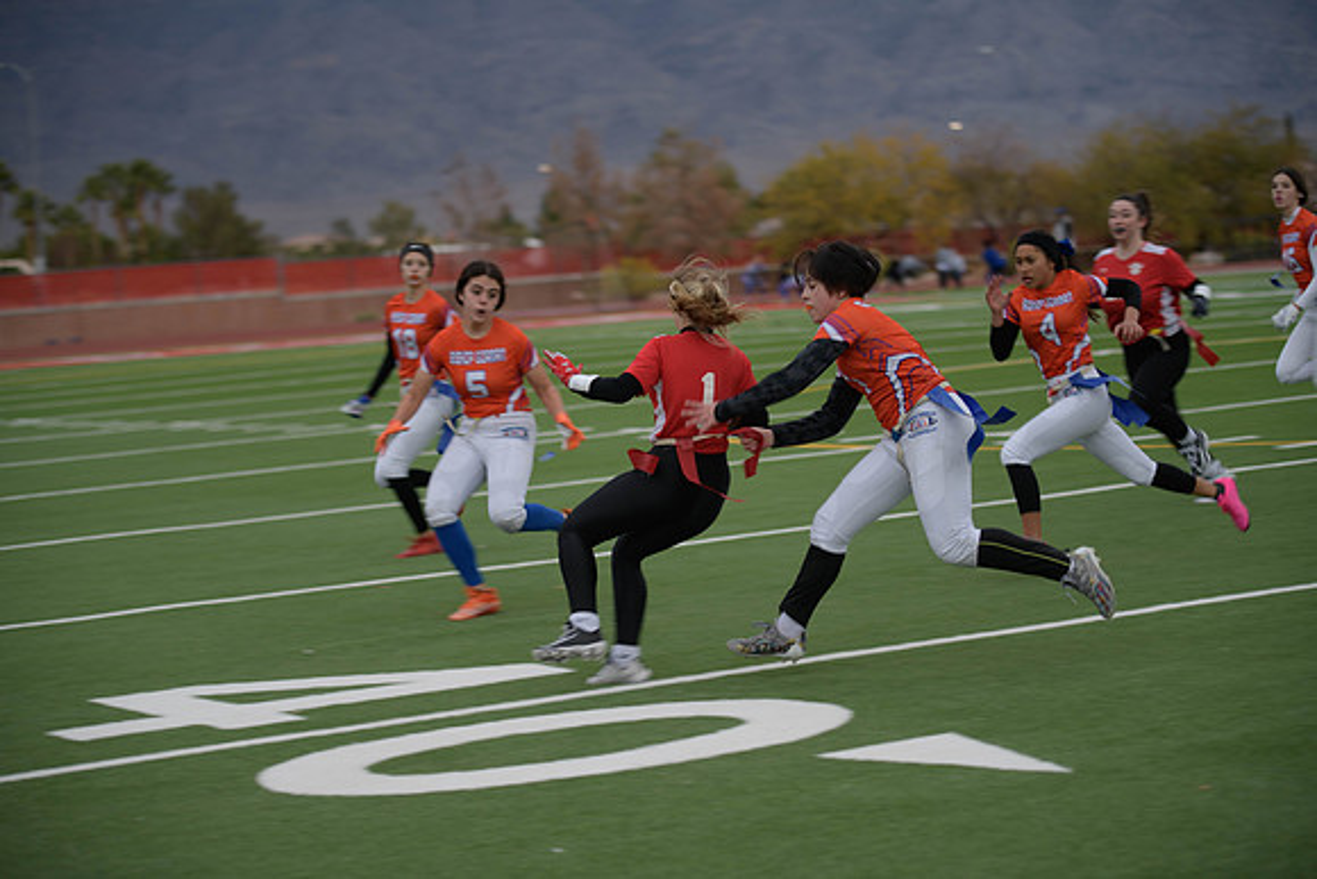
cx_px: 658
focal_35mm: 95
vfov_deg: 14.4
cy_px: 440
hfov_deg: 21.5
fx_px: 3476
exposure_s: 1/200
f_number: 2.8
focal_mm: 95
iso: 200
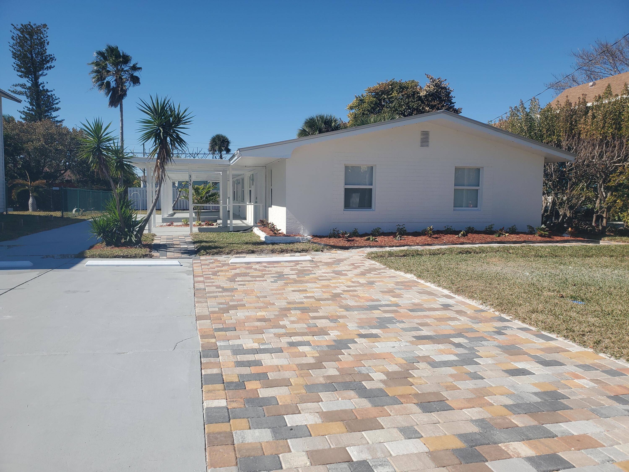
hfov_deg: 67.3
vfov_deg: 53.1
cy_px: 236
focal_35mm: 26
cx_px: 314
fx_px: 472
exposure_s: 1/2038
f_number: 2.4
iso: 50
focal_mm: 4.3
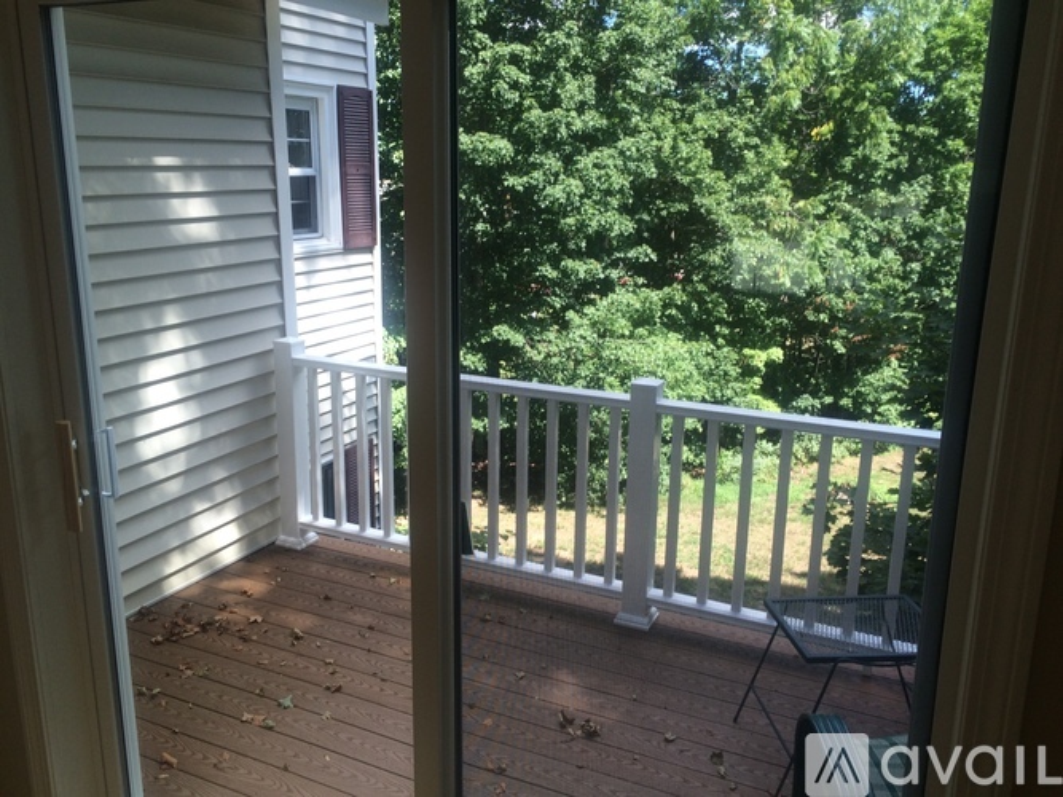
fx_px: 890
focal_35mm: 29
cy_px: 398
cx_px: 532
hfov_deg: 61.7
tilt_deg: -14.0
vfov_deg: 48.2
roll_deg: +0.2
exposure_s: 1/152
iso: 32
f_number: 2.2
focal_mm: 4.15
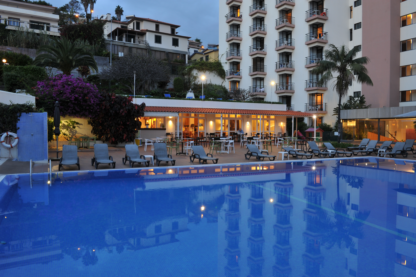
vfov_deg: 46.3
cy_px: 138
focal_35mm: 28
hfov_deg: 65.5
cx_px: 208
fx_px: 323
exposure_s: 1/1.6
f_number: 11
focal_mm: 28
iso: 400
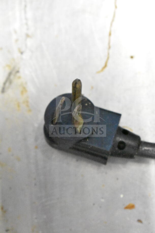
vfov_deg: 24.6
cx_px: 78
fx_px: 532
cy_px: 116
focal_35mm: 82
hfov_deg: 16.6
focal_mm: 55
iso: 22800
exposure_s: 1/100
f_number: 5.6
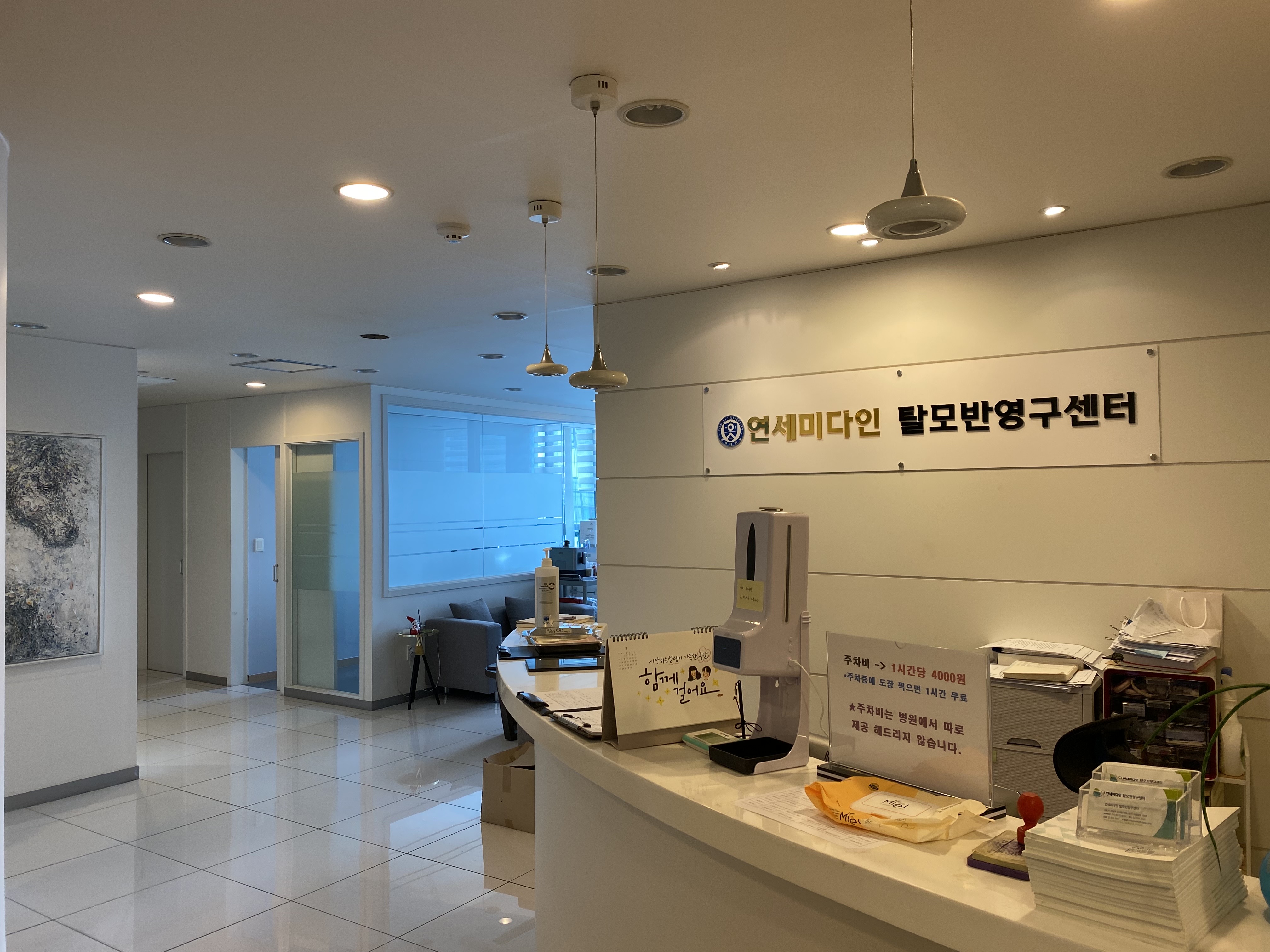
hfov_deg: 67.3
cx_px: 635
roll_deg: +0.5
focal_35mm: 26
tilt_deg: +2.1
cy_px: 476
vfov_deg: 53.1
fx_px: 954
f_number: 1.8
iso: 64
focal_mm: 4.25
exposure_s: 1/60
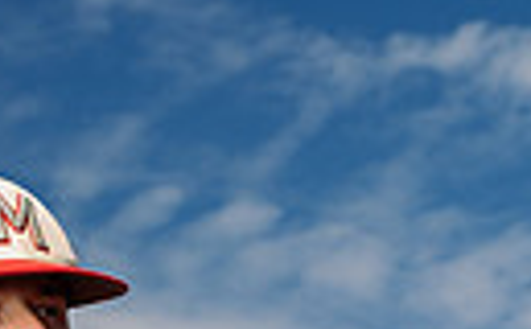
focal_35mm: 182
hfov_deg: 11.4
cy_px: 851
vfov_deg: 6.7
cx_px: -4
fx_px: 2628
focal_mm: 51
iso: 64
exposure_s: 1/250
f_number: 7.1
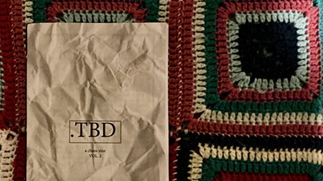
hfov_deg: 40.3
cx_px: 86
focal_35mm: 50
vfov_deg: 23.7
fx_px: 428
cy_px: 139
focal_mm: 3
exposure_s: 1/17
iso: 500
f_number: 1.8
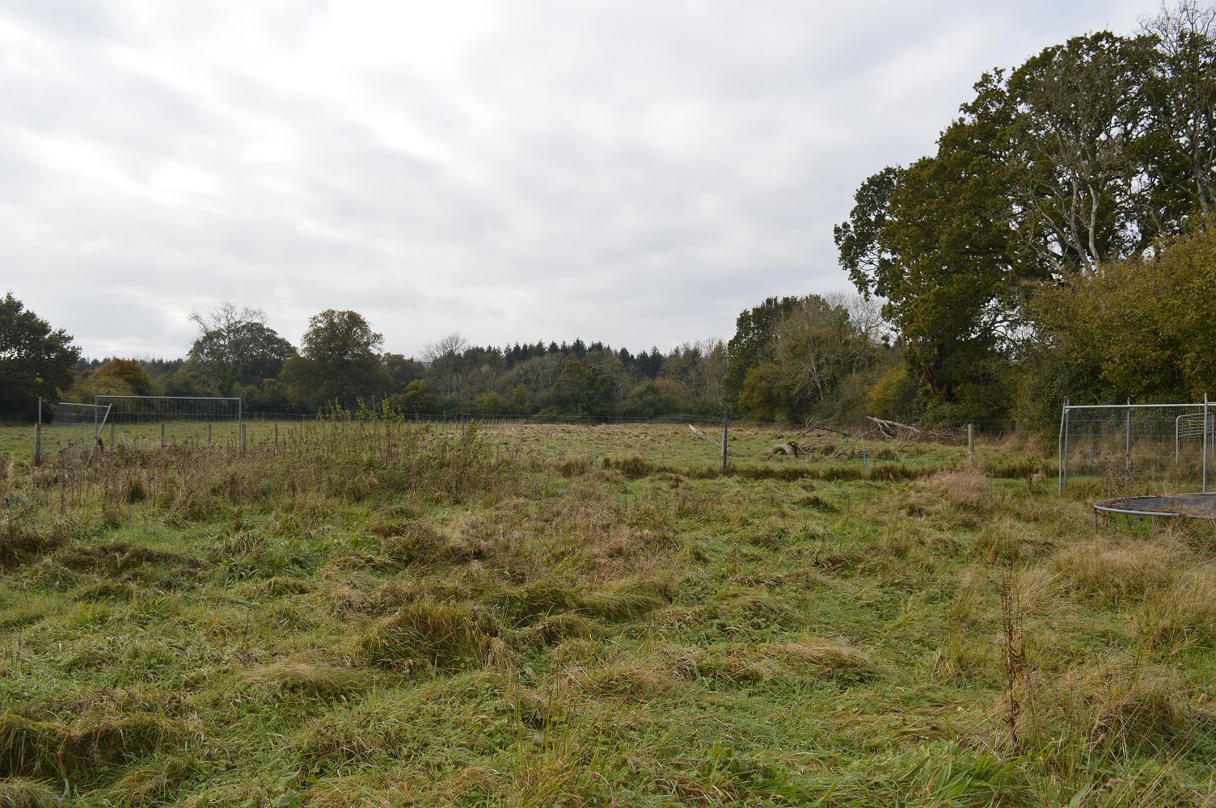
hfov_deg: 67.4
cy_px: 404
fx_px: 911
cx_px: 608
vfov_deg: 47.8
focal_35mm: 27
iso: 100
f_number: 7.1
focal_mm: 18
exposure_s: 1/200
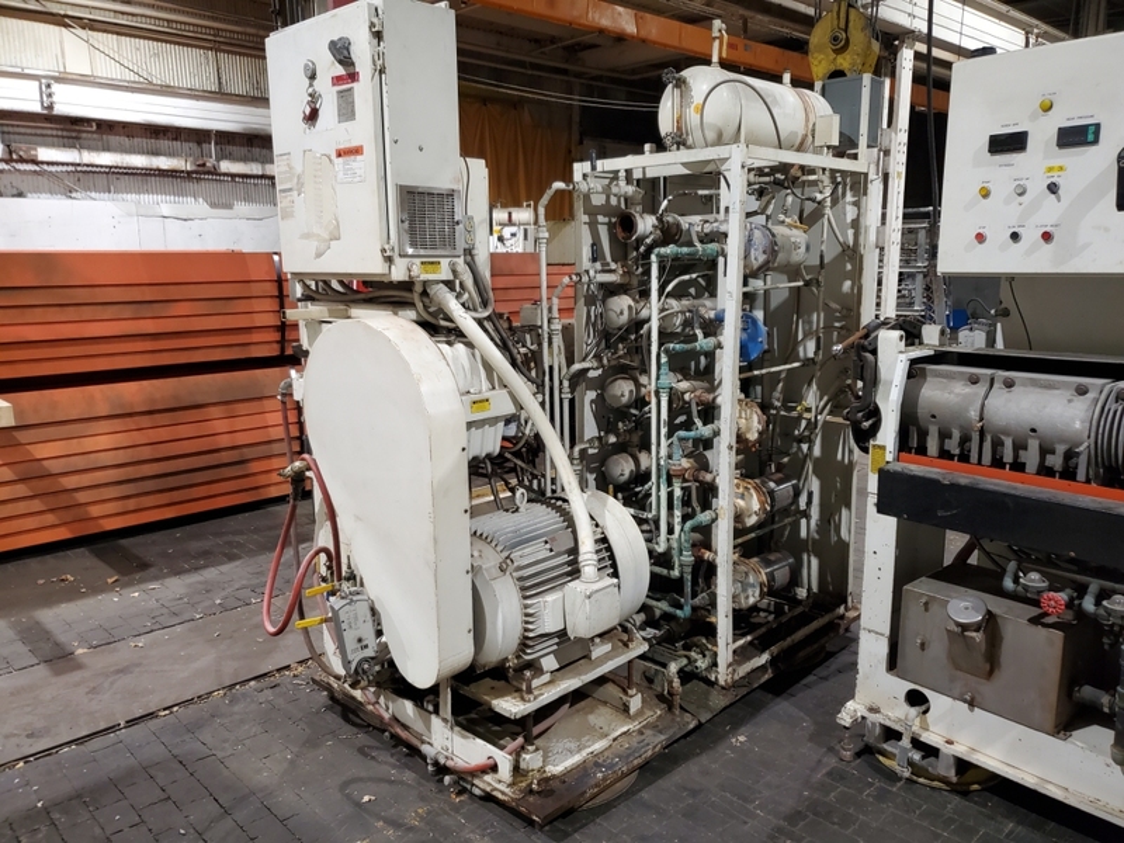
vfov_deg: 53.1
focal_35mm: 26
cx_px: 562
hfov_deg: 67.3
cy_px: 422
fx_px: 844
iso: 250
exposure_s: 1/40
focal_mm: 4.3
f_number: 1.5
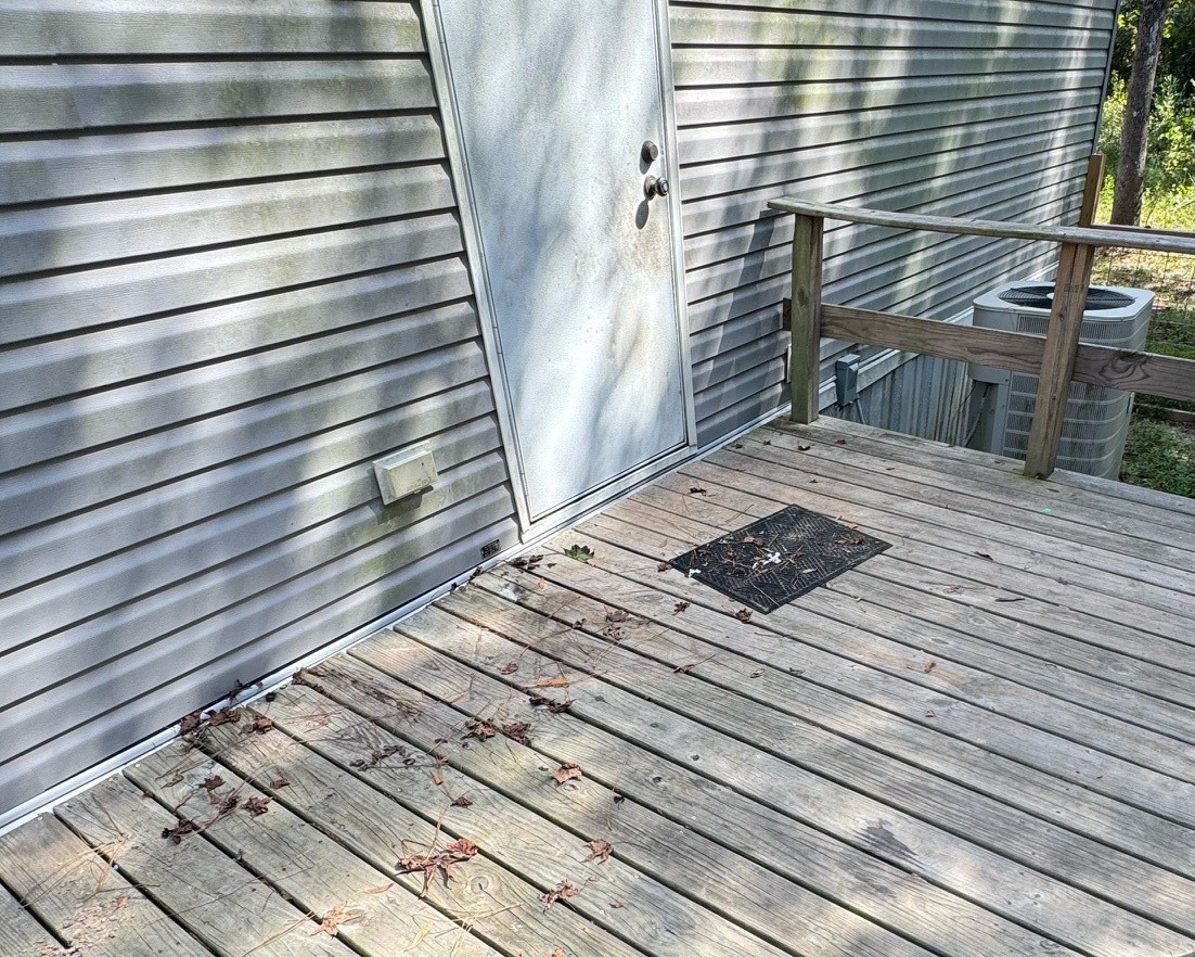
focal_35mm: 25
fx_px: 884
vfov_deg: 55.6
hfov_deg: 66.6
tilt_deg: -33.5
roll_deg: +0.5
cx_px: 776
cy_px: 636
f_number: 2.2
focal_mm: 2.22
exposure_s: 1/207
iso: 50
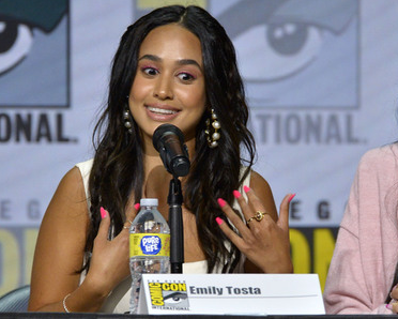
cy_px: 160
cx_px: 180
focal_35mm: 545
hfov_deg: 3.5
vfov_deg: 2.8
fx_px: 6423
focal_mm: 480
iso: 1600
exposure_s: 1/250
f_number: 6.3
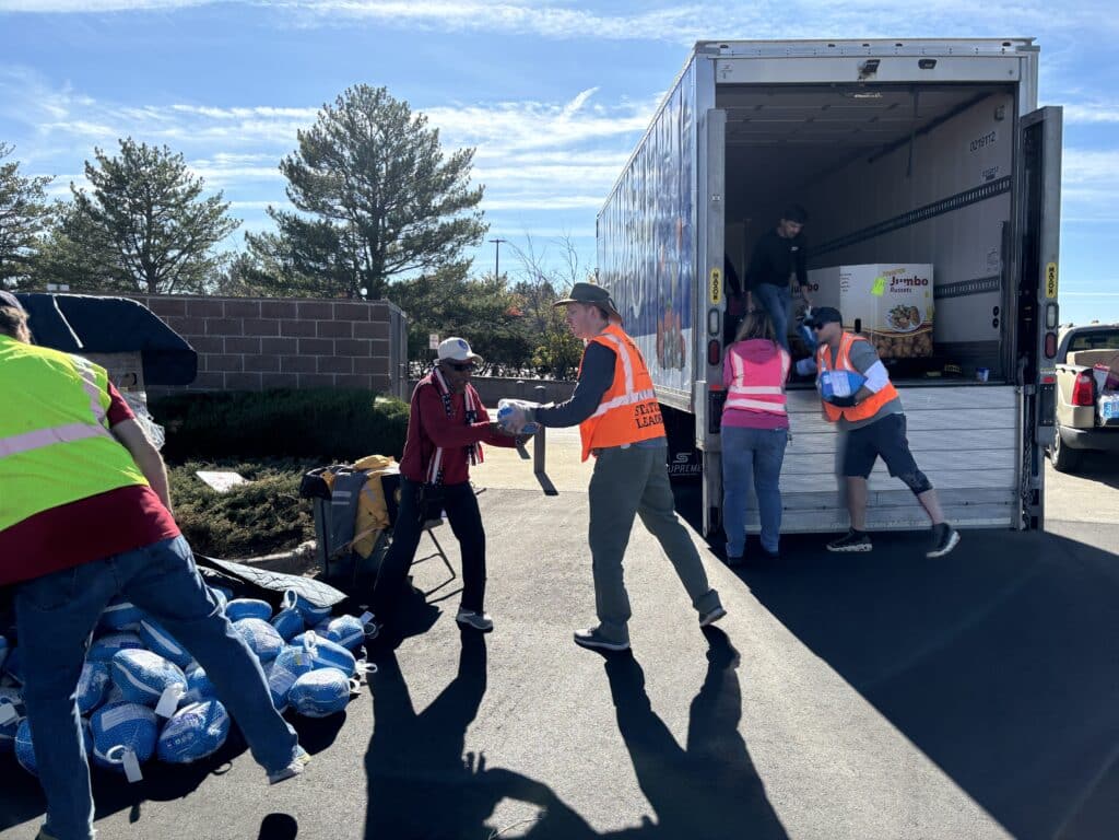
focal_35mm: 26
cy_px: 420
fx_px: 840
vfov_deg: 53.1
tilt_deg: -3.9
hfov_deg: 67.3
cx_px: 560
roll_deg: -2.5
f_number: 1.6
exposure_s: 1/2513
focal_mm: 5.96
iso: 50
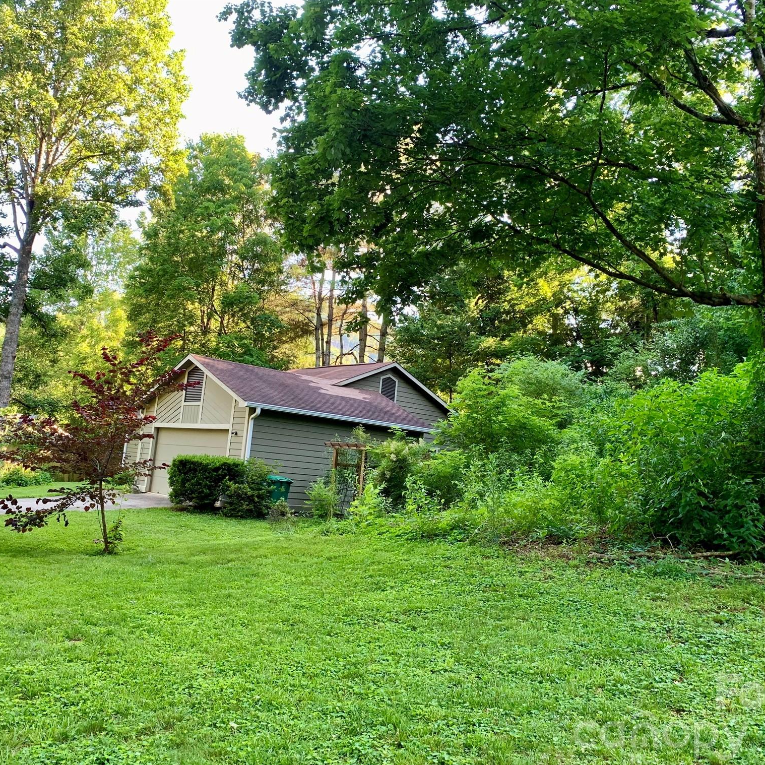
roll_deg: -5.8
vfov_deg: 52.5
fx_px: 775
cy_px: 386
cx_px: 361
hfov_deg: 52.5
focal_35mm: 31
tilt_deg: +6.7
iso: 64
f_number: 1.8
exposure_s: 1/121
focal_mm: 4.25
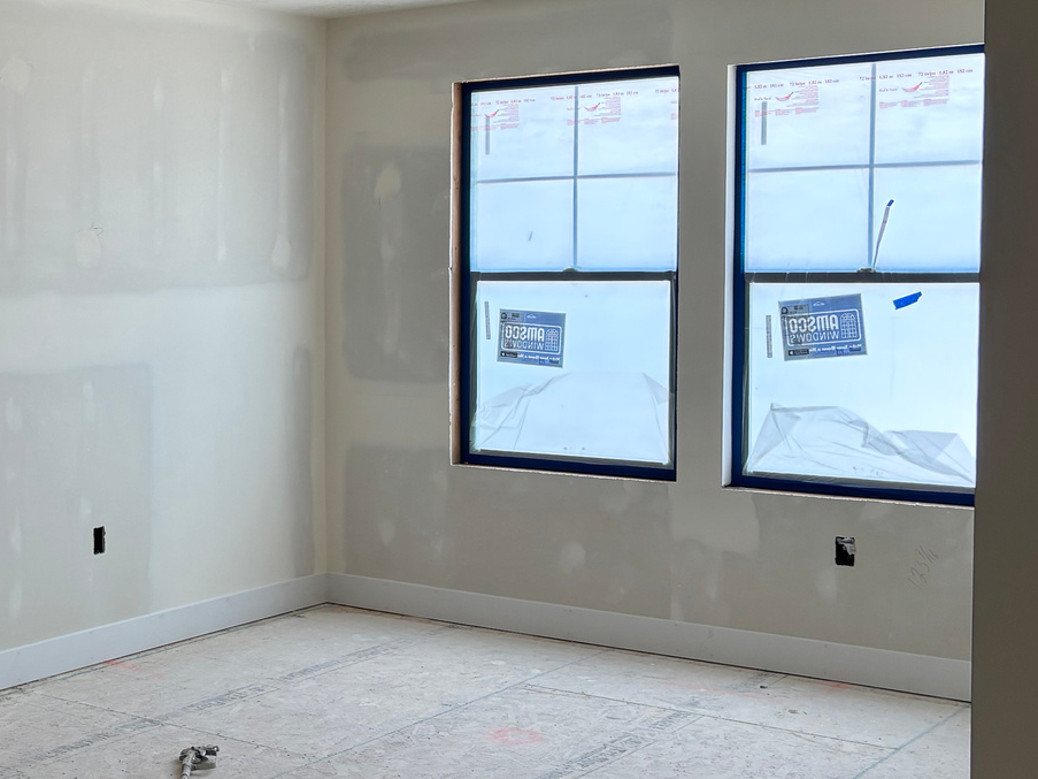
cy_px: 368
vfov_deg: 24.8
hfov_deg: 30.4
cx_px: 5
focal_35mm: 59
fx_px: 1769
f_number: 1.6
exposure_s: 1/170
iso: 50
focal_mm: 5.96
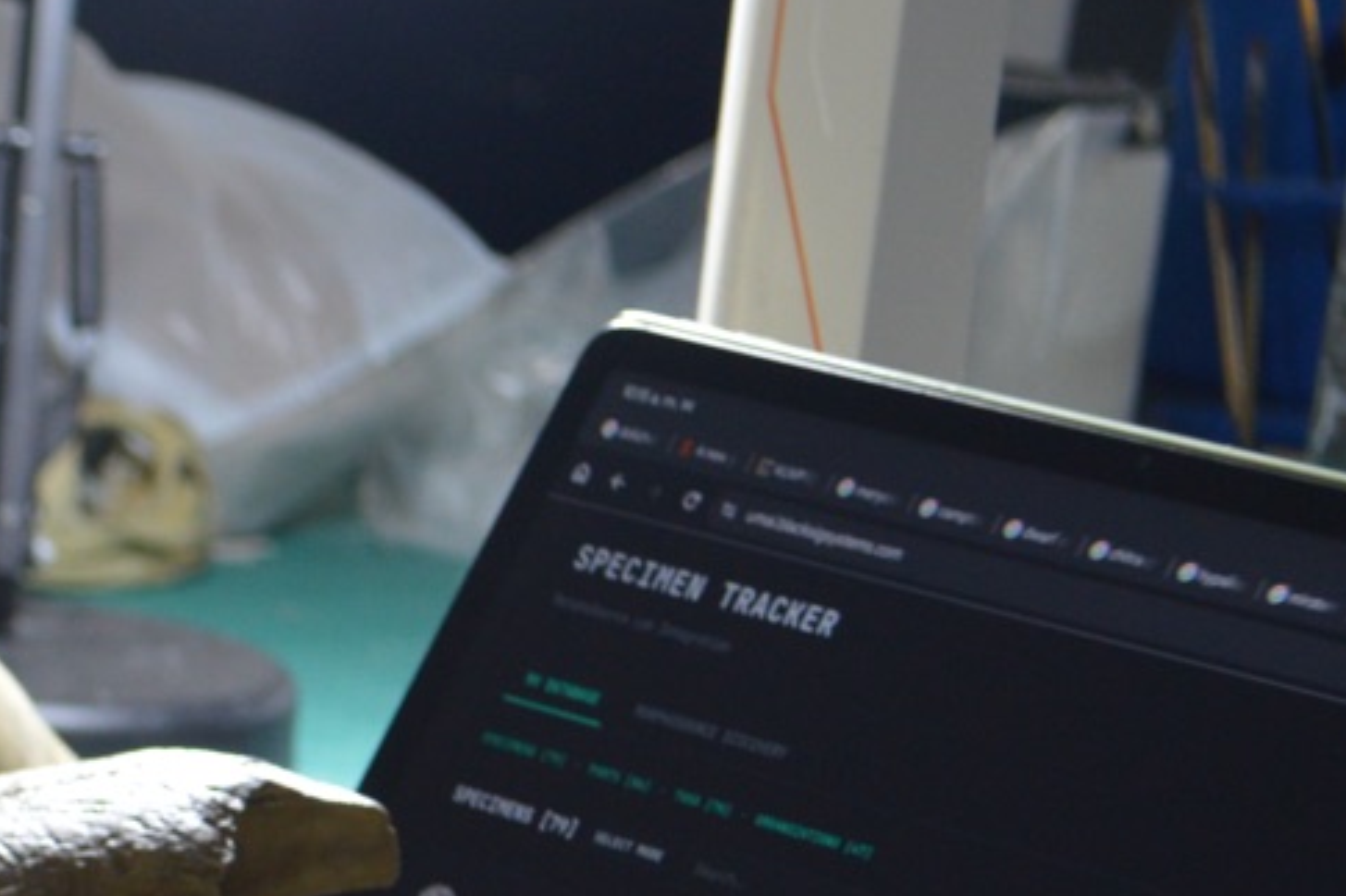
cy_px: 1284
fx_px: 6653
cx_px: -525
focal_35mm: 178
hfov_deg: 11.2
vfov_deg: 7.6
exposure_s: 1/15
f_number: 5
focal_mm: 36
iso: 500
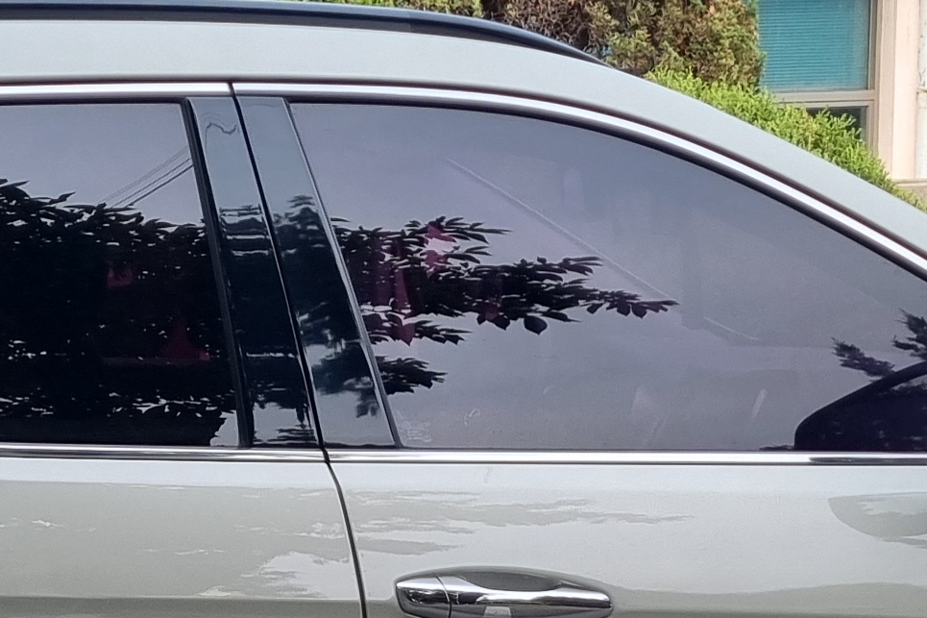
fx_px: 2909
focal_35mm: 113
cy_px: 905
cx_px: 139
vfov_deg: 11.6
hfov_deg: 17.9
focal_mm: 5.4
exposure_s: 1/616
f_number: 1.8
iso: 50
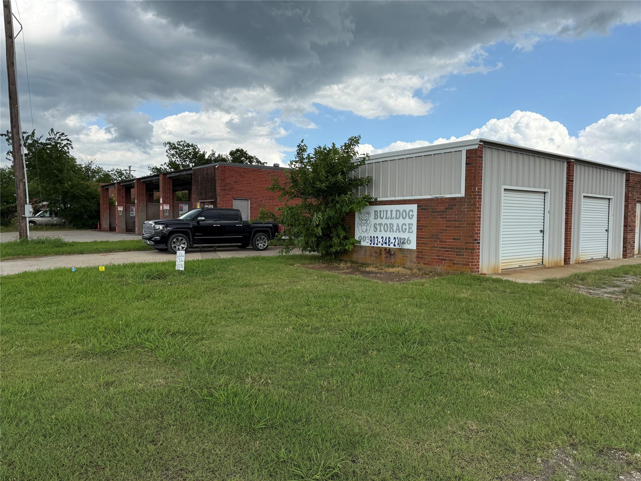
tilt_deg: -2.7
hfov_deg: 71.6
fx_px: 444
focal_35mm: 24
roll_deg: -0.5
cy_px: 240
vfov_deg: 56.8
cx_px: 320
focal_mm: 6.76
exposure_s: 1/3145
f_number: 1.78
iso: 100
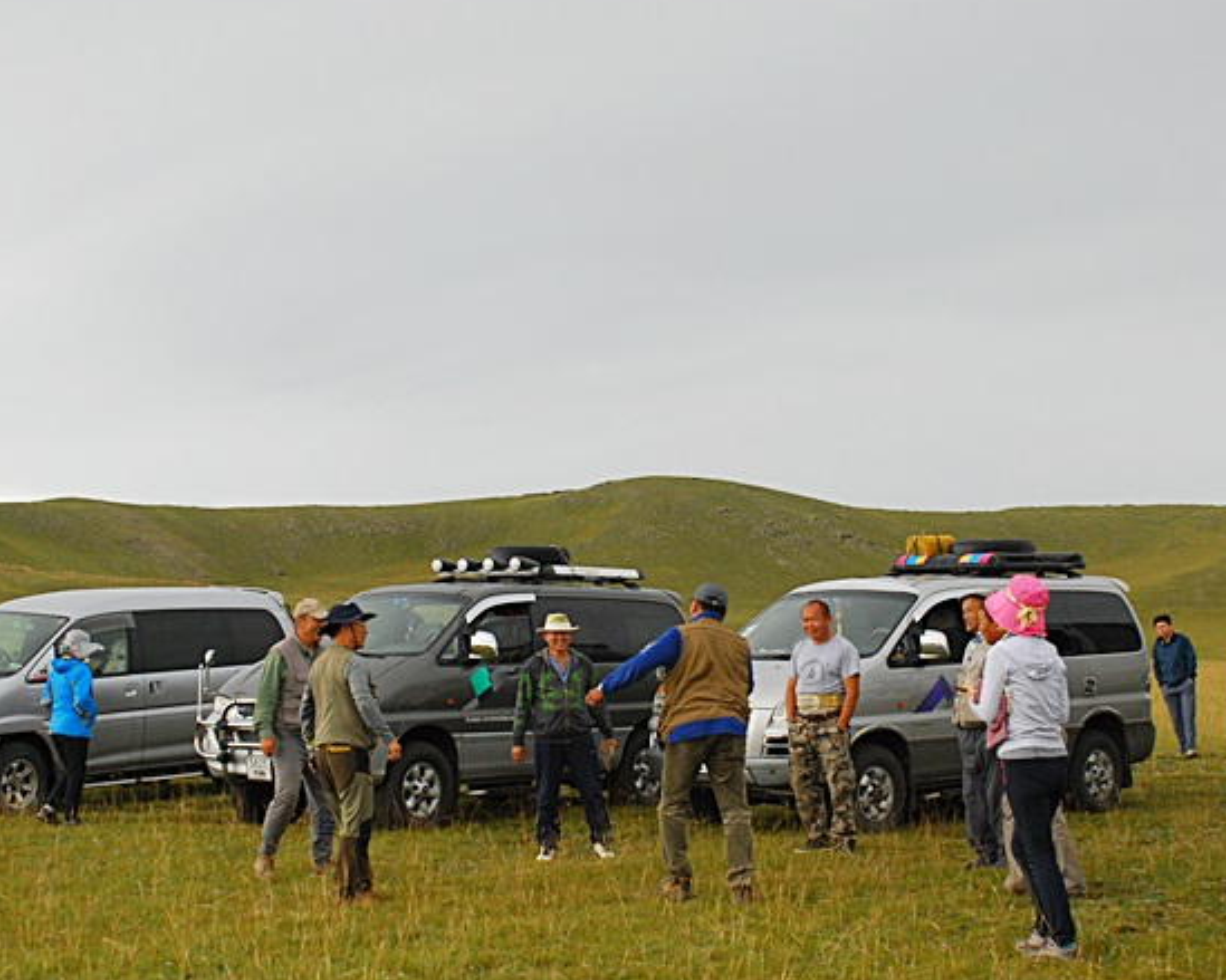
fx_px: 2310
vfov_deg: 23.9
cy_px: 565
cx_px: 585
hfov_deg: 29.7
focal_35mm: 64
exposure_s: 1/100
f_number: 6.3
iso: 400
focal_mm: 31
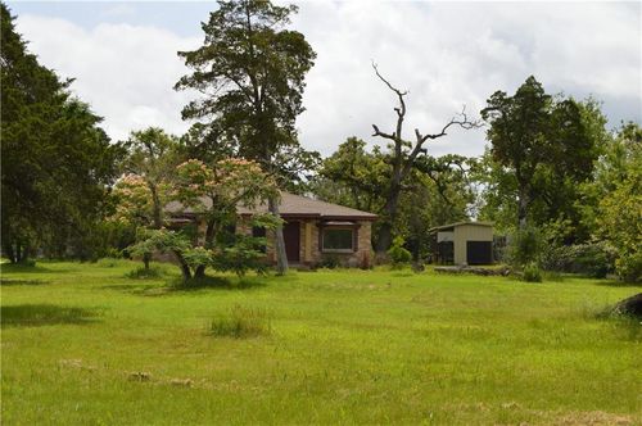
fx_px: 1015
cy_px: 213
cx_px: 321
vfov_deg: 23.7
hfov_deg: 35.1
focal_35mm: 57
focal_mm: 38
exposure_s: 1/200
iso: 100
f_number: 11
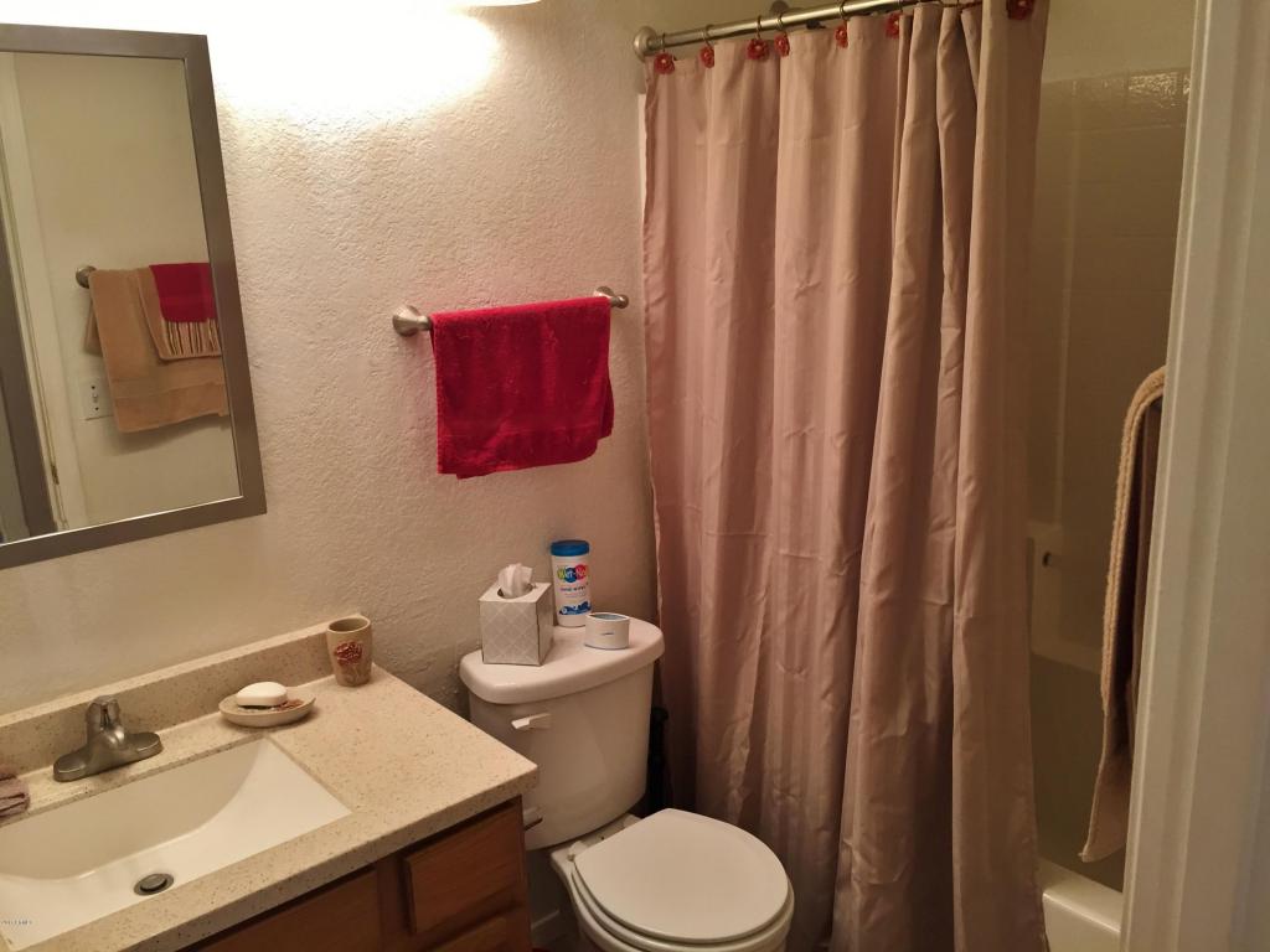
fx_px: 1064
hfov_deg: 61.7
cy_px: 476
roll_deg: +1.8
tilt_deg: -15.7
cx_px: 635
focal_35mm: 29
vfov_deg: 48.2
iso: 32
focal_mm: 4.15
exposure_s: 1/30
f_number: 2.2
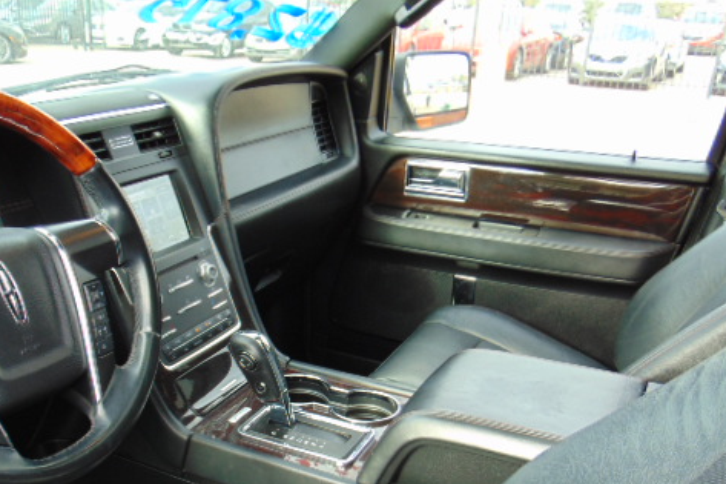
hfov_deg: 50.5
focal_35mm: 38
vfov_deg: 34.4
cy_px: 356
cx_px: 304
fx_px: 766
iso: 80
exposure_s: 1/60
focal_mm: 4.9
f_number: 3
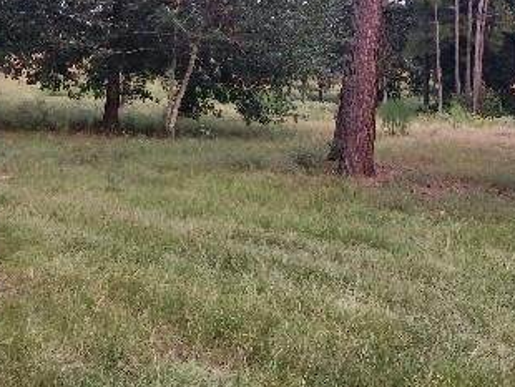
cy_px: 98
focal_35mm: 71
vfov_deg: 20.6
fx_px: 1057
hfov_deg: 27.1
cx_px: 364
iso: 160
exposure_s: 1/50
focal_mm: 4
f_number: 1.8
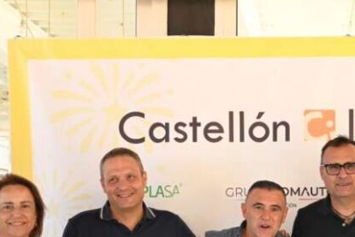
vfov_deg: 17.7
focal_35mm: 75
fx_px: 742
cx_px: 334
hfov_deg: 25.8
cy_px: 236
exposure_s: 1/125
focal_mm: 30.5
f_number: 5
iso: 400
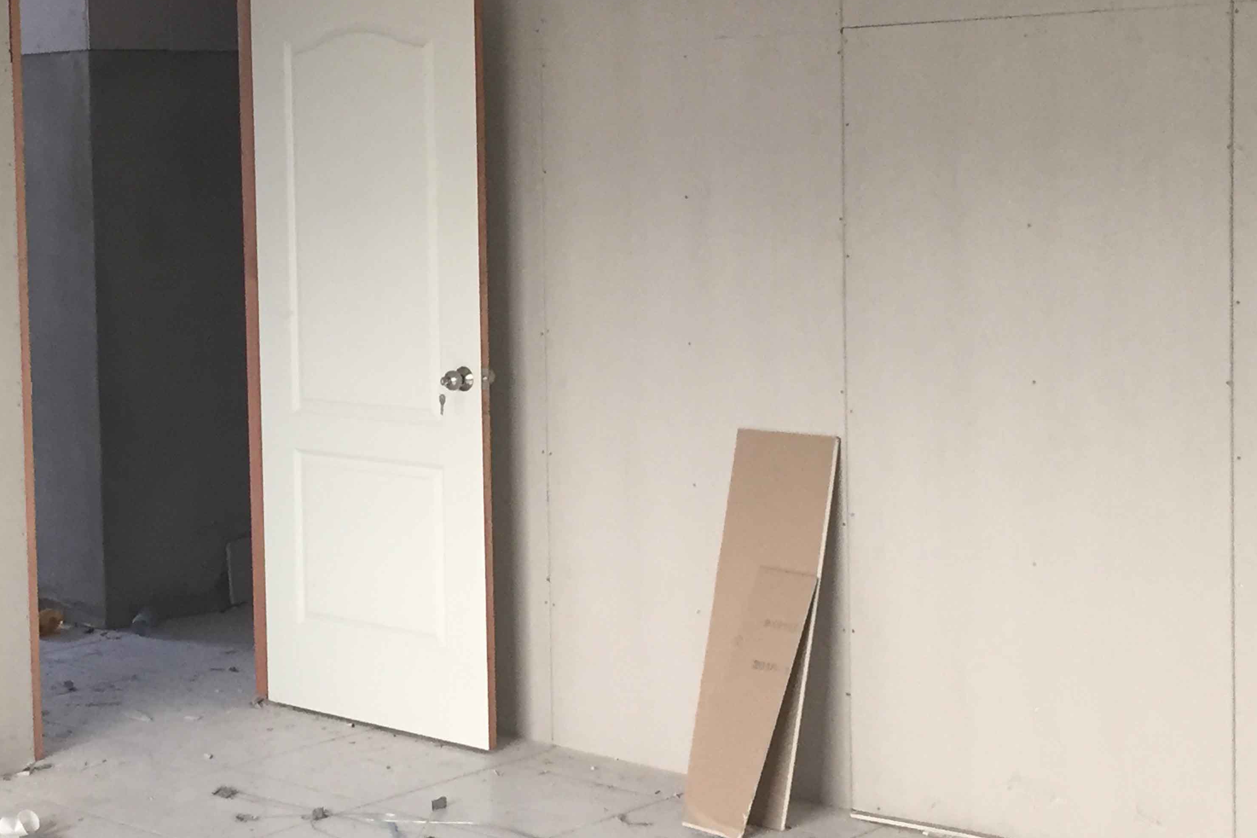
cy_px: 82
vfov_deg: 25.6
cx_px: 347
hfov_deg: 38.1
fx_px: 1781
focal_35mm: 51
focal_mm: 10
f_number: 3.5
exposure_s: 1/60
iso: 1100
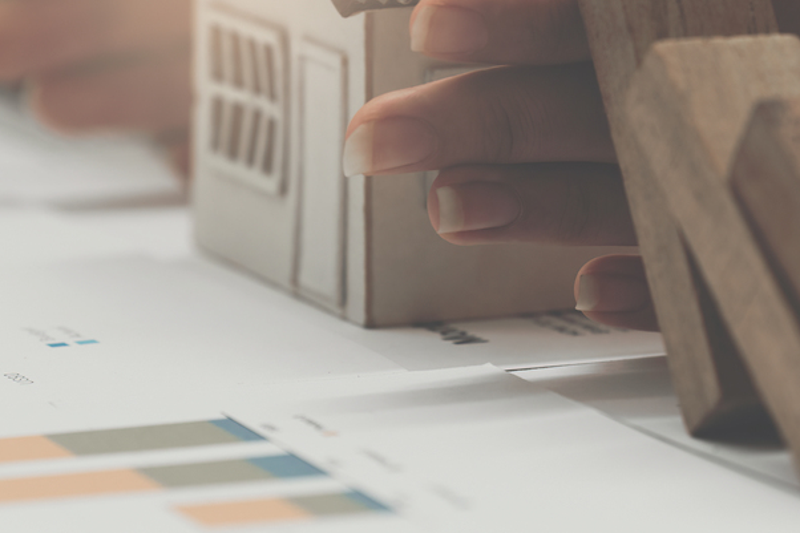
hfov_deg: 9.5
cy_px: 53
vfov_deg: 6.3
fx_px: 4821
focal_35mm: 217
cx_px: 549
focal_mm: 85
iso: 640
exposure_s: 1/250
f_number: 4
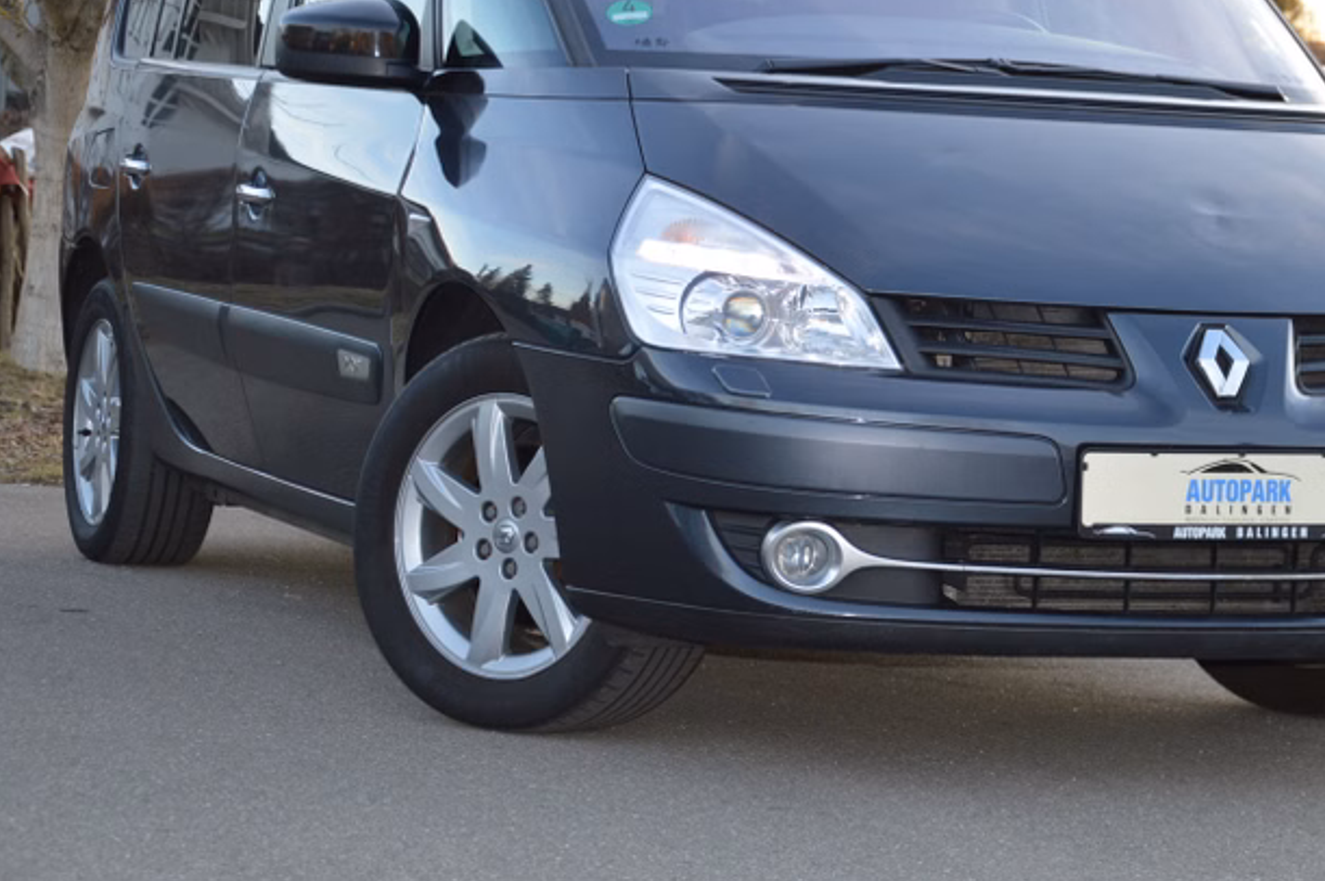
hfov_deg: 17.9
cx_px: 809
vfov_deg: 12.0
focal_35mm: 114
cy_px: 306
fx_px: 4191
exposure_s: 1/125
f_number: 5
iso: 320
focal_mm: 58
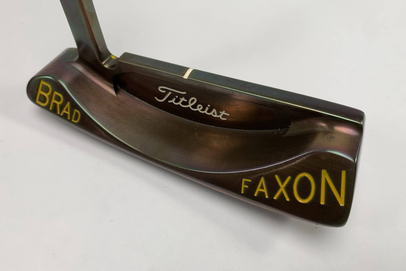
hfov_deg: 65.5
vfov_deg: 46.3
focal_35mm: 28
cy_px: 123
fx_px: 316
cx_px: 200
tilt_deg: -55.8
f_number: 1.8
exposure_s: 1/228
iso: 25
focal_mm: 4.25
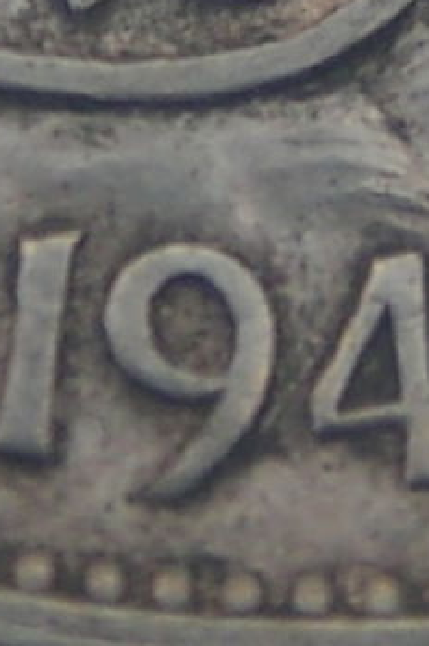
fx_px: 2668
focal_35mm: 149
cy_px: 444
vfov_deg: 13.8
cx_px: 421
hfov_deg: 9.1
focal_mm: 11.4
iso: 64
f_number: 3.3
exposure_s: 1/100
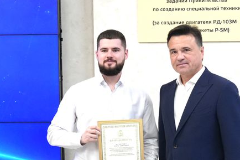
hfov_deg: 23.2
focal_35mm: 87
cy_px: 127
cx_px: 172
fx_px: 580
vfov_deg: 15.6
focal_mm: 36
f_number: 5.6
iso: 3200
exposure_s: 1/160
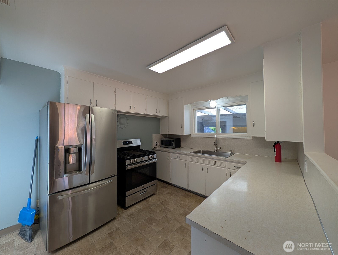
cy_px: 128
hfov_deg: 110.5
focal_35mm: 12
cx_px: 169
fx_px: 117
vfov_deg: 94.6
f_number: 1.7
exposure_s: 1/170
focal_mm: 2.02
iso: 58
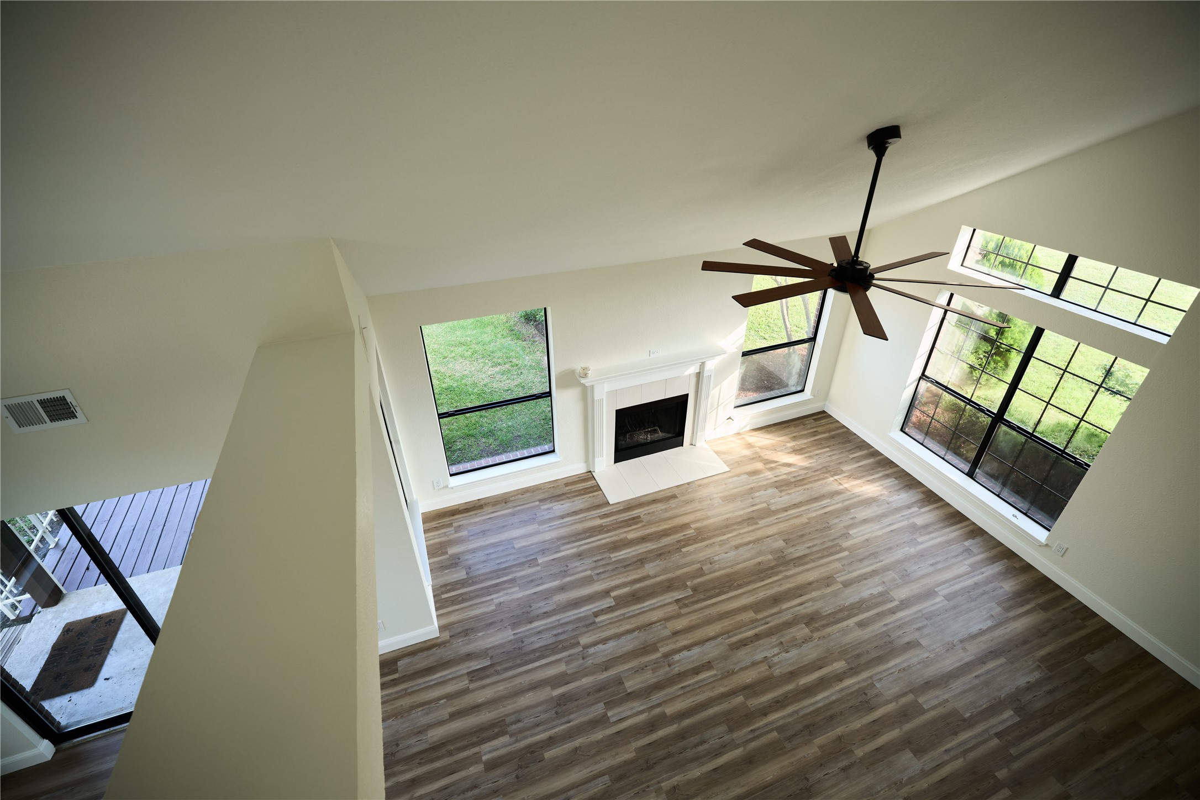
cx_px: 600
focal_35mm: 16
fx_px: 533
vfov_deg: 73.7
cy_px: 400
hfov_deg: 96.7
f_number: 4
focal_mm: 16
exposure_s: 1/80
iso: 100
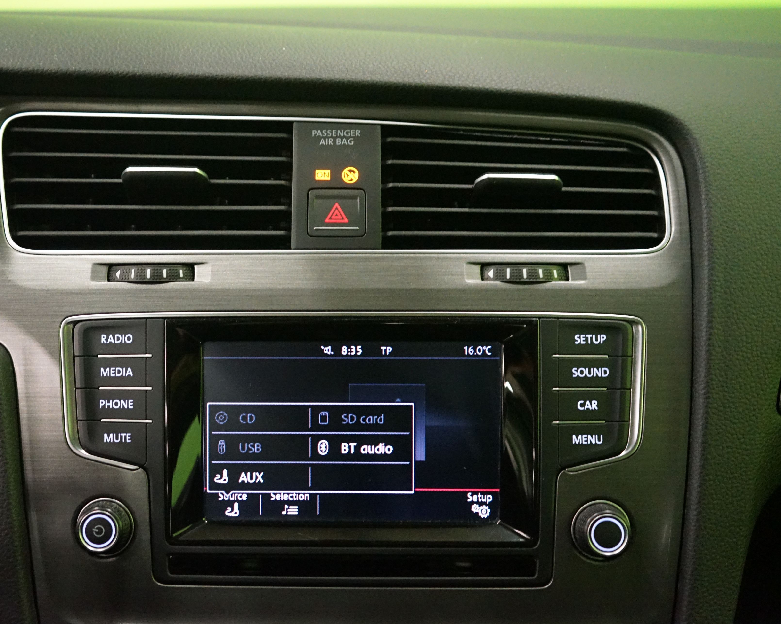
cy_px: 312
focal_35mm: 39
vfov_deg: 38.2
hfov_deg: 46.6
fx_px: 901
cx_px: 318
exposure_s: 1/25
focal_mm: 34
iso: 6400
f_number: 4
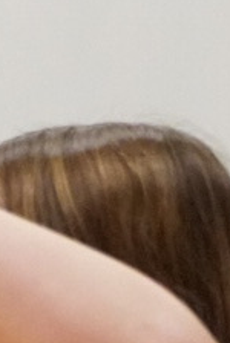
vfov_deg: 1.9
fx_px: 10556
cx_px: -517
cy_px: 616
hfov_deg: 1.2
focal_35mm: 1105
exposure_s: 1/1250
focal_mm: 102
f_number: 3.2
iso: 6400
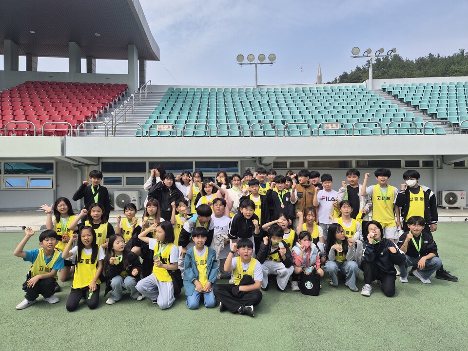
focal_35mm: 23
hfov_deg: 73.9
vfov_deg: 58.9
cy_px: 176
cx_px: 234
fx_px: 311
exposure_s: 1/5408
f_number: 1.8
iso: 80
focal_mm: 5.4
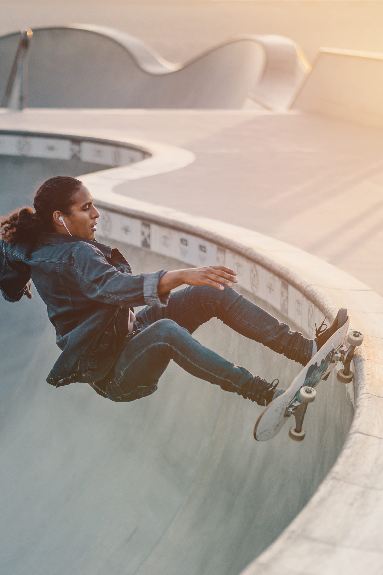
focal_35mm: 130
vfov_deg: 15.7
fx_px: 2075
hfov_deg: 10.5
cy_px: 412
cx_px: 94
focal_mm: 85
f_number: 1.8
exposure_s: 1/800
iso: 100
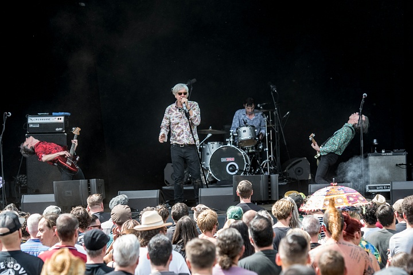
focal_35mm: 168
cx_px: 206
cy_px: 138
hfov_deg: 12.2
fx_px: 1927
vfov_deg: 8.2
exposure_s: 1/200
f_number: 4
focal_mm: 112
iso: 64
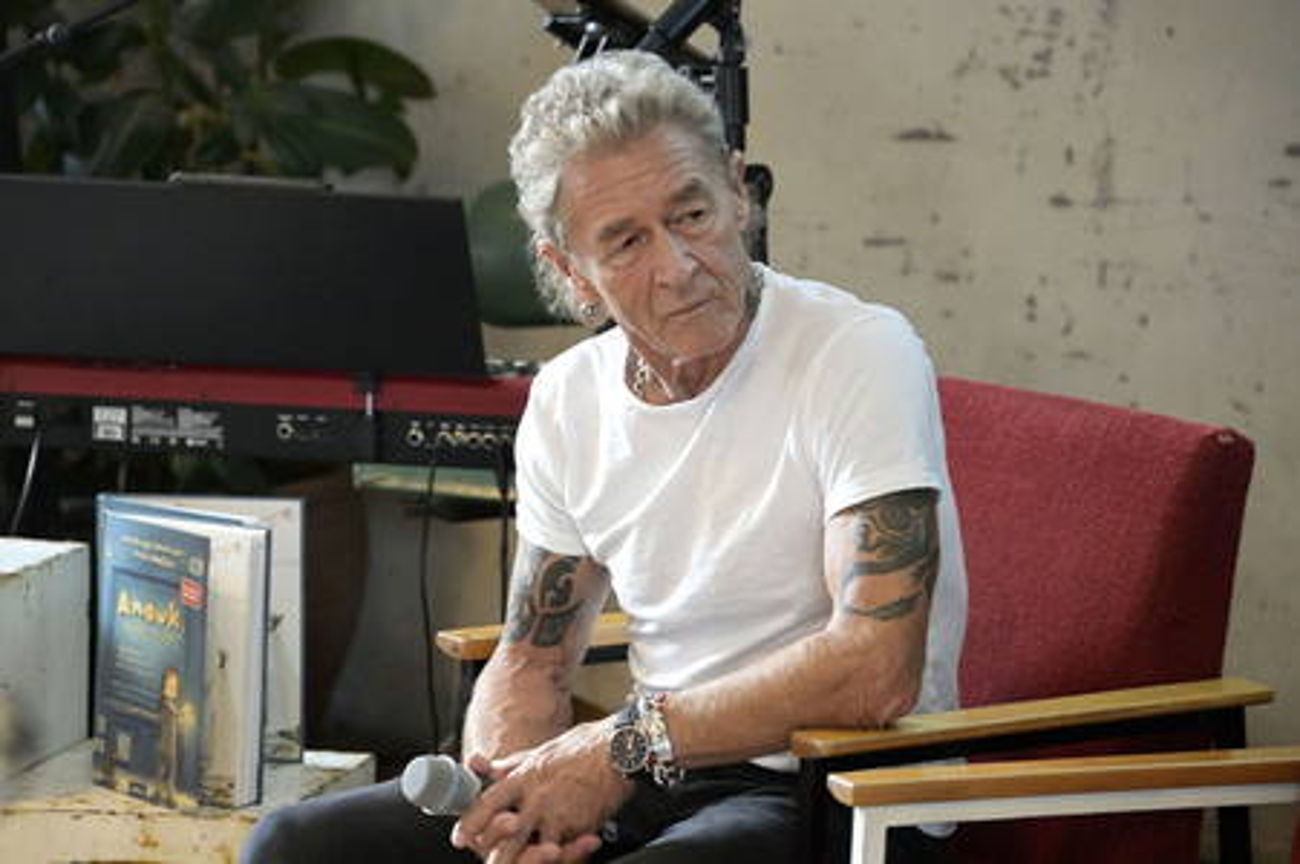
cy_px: 432
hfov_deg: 13.7
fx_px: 5413
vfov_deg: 9.1
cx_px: 650
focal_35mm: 150
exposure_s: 1/125
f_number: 5.6
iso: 8000
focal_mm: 150
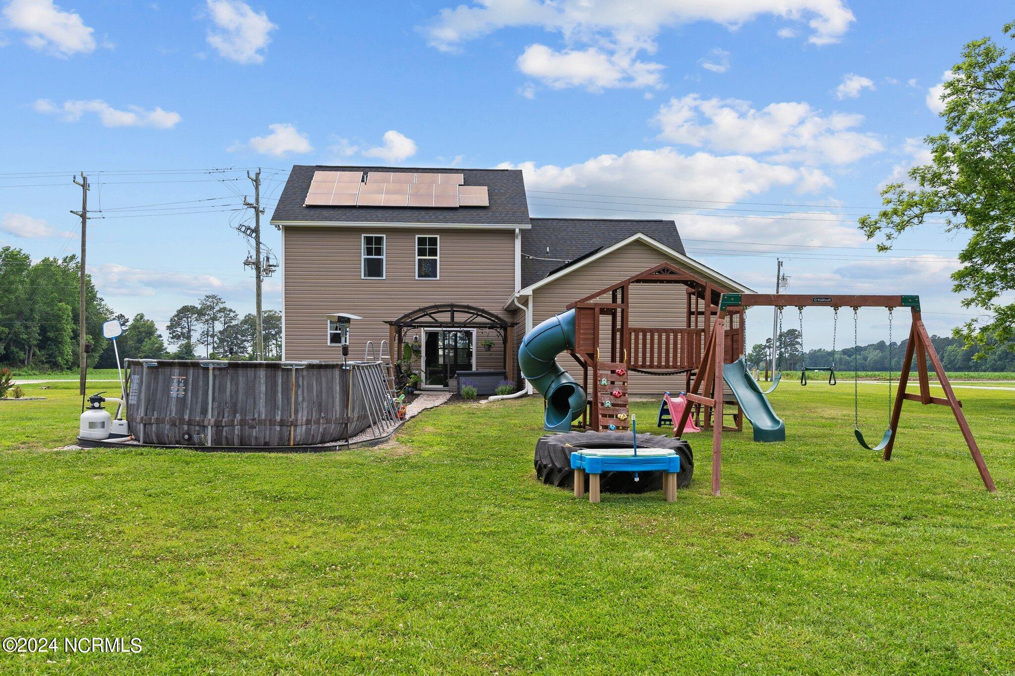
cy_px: 338
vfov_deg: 43.6
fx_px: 846
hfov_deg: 61.9
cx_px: 508
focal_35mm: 30
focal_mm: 20
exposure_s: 1/1000
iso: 125
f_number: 4.5
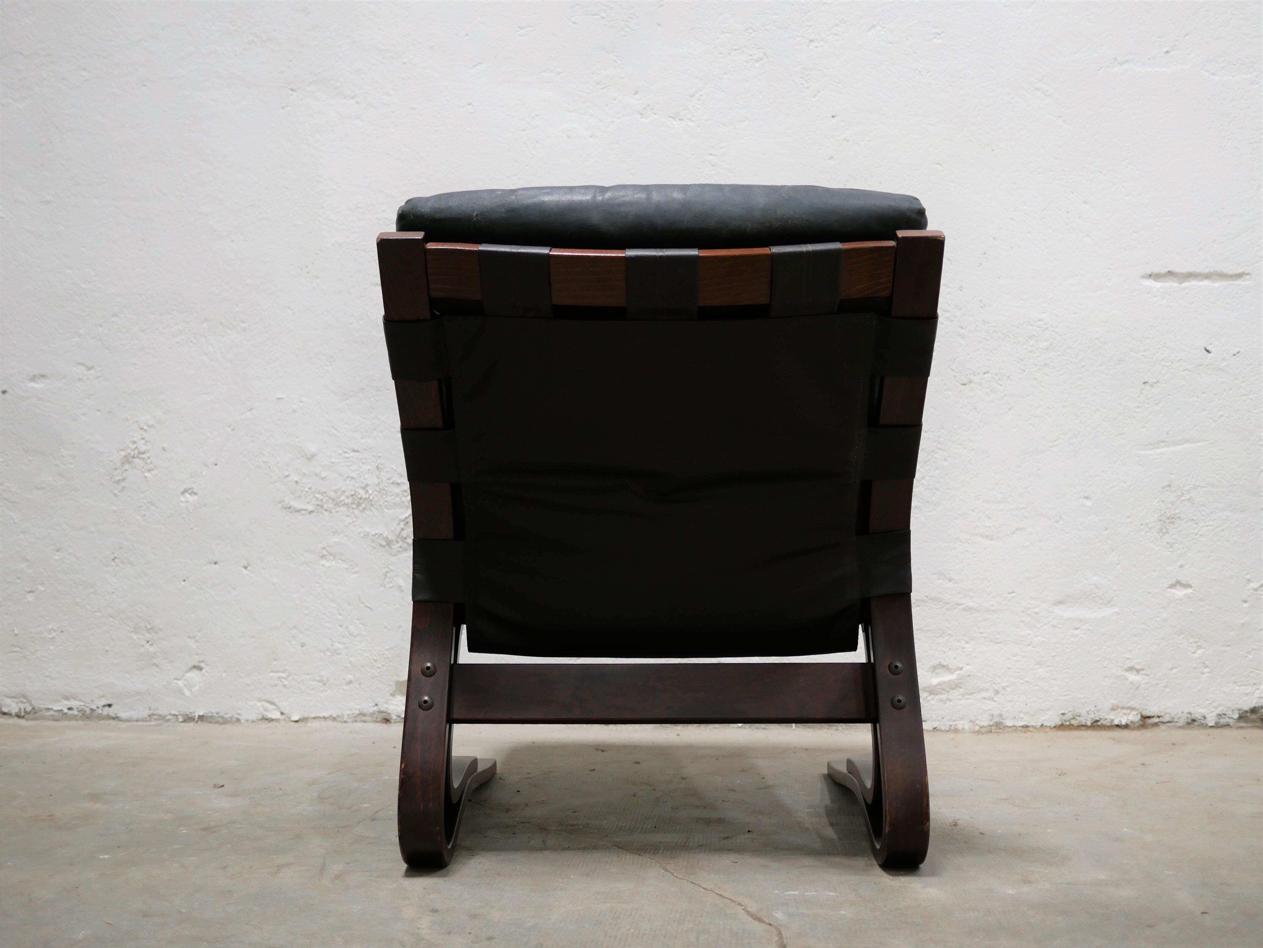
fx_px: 1460
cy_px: 474
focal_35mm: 40
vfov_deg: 36.0
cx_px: 632
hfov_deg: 46.8
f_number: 1.7
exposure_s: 1/60
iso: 320
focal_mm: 20
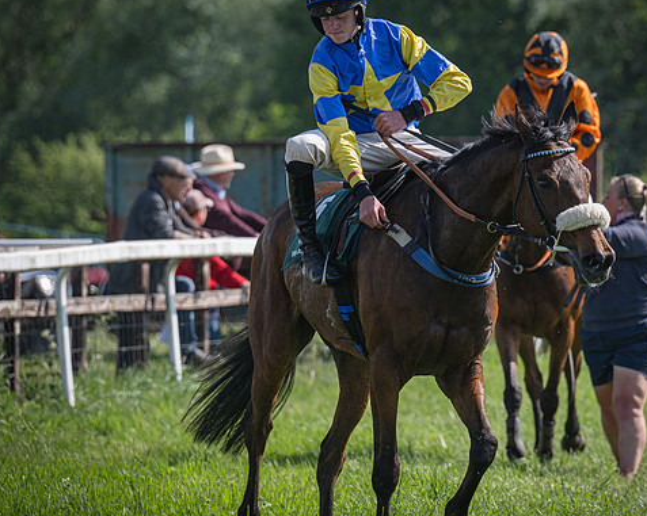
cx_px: 445
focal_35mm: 393
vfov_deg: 3.9
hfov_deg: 4.9
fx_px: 7521
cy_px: 240
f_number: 4
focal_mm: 190
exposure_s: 1/1600
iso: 200
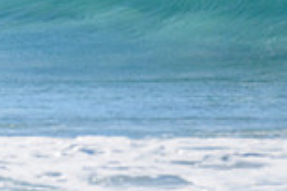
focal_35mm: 2329
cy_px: -195
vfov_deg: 0.6
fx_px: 18566
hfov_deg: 0.9
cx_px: -106
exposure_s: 1/4000
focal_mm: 500
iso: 320
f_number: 5.6
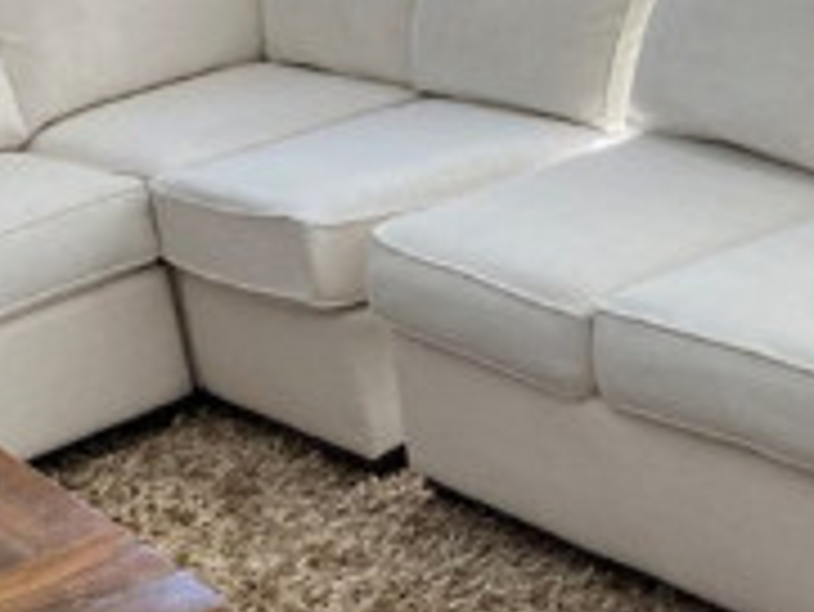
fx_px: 3671
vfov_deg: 9.5
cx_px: 281
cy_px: 542
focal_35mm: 156
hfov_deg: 12.6
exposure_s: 1/23
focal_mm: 6.6
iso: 20
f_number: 2.8
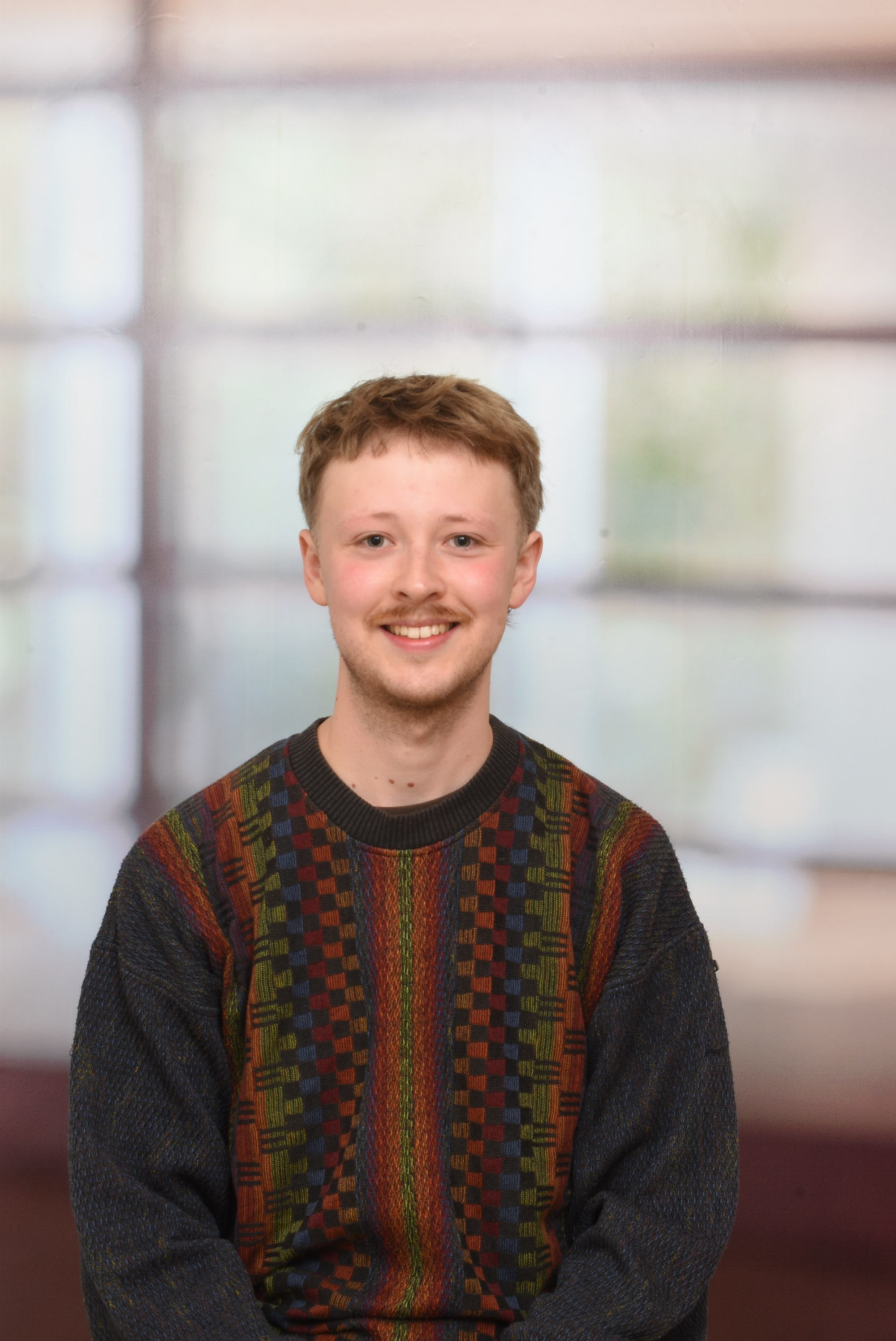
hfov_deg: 25.1
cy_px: 670
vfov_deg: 36.8
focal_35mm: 54
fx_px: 2012
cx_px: 448
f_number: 22
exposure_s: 1/125
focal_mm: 36
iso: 100
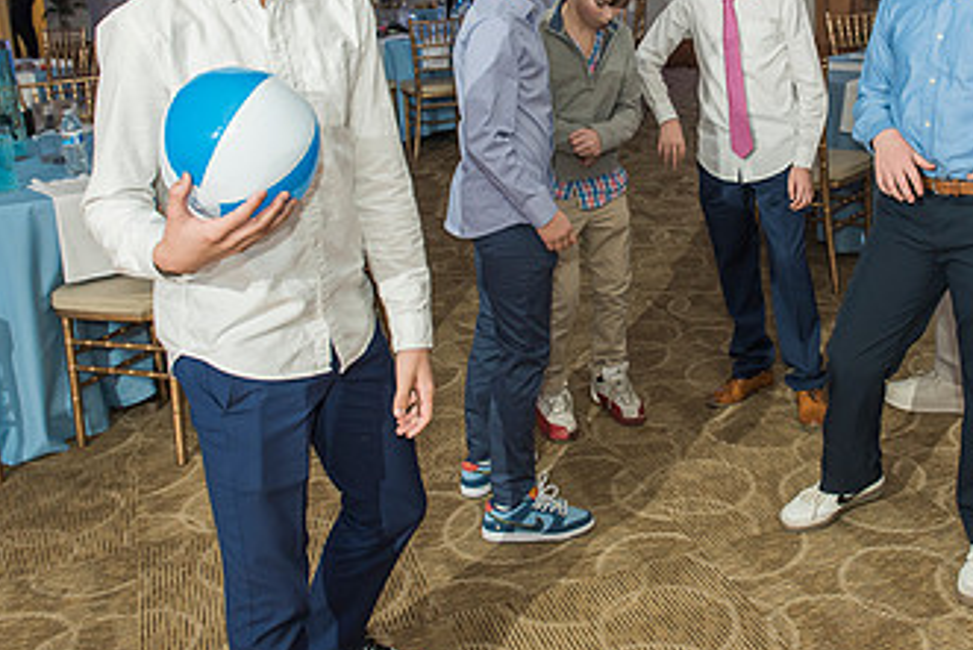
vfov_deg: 31.5
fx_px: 1136
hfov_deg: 45.9
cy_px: 178
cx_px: 626
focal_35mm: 42
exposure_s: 1/100
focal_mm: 24
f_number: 4
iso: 1000
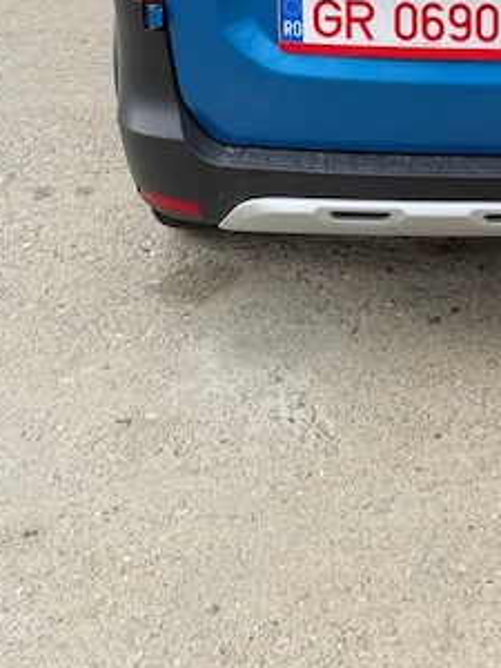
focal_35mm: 64
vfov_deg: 28.5
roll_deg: -1.4
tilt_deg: -18.3
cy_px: 13
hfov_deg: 21.8
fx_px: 1235
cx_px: 546
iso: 80
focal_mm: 6.76
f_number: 1.78
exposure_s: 1/1337
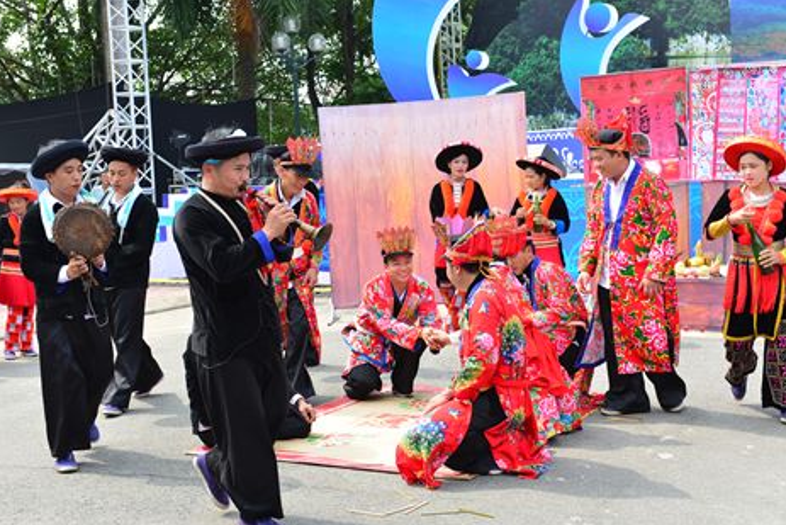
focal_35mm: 54
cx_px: 397
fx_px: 1179
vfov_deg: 25.1
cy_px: 253
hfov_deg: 36.9
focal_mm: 50
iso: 500
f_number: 9
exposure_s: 1/320
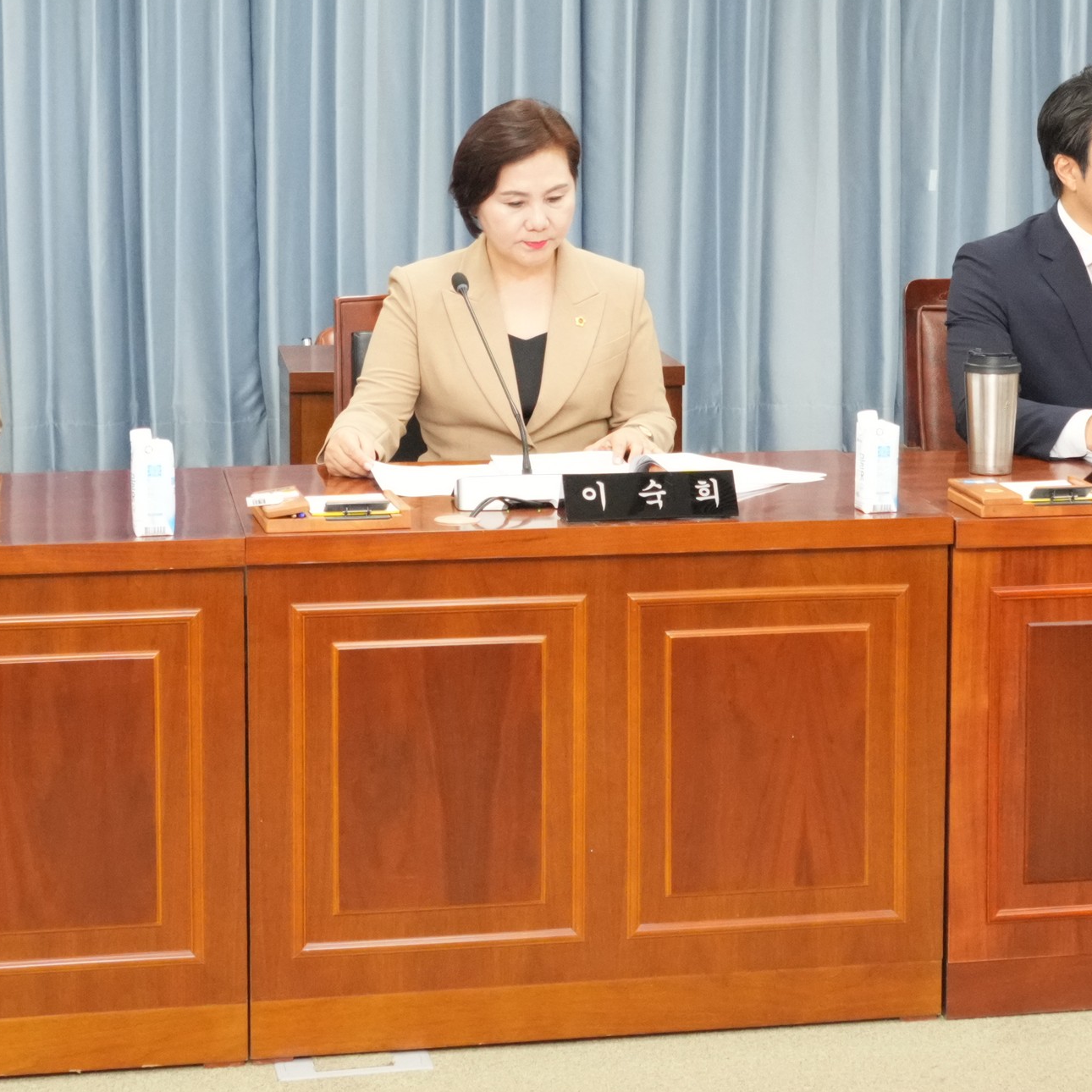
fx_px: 2962
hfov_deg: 20.8
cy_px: 321
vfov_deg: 20.8
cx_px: 757
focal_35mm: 83
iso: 4000
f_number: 5
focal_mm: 28
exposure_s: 1/125
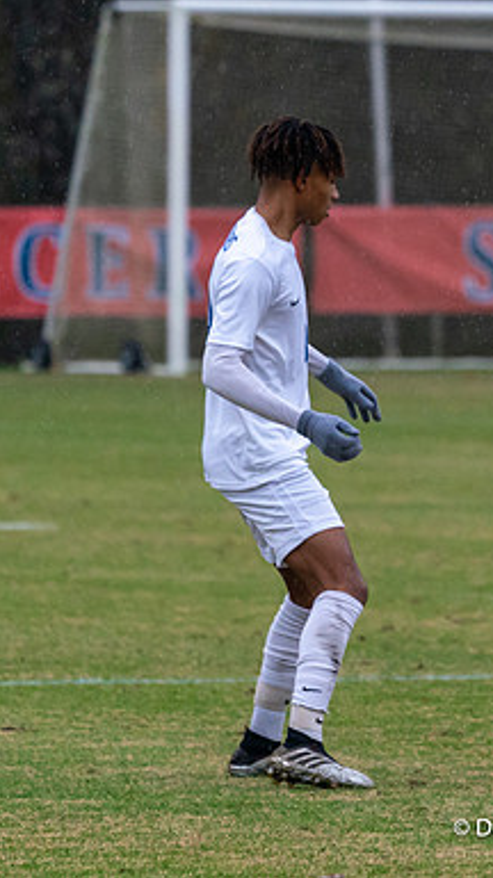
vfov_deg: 3.3
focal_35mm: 659
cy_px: 432
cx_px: 694
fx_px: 15345
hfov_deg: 1.8
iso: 2500
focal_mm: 271
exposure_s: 1/1000
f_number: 5.6
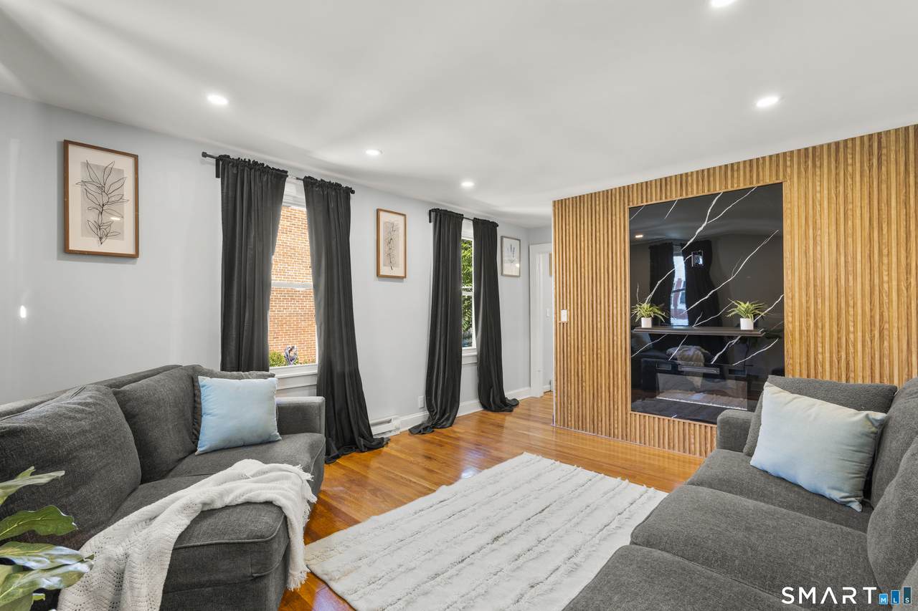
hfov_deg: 96.7
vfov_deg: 73.7
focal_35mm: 16
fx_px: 408
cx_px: 459
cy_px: 306
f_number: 9
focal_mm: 16
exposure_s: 1.3
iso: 250
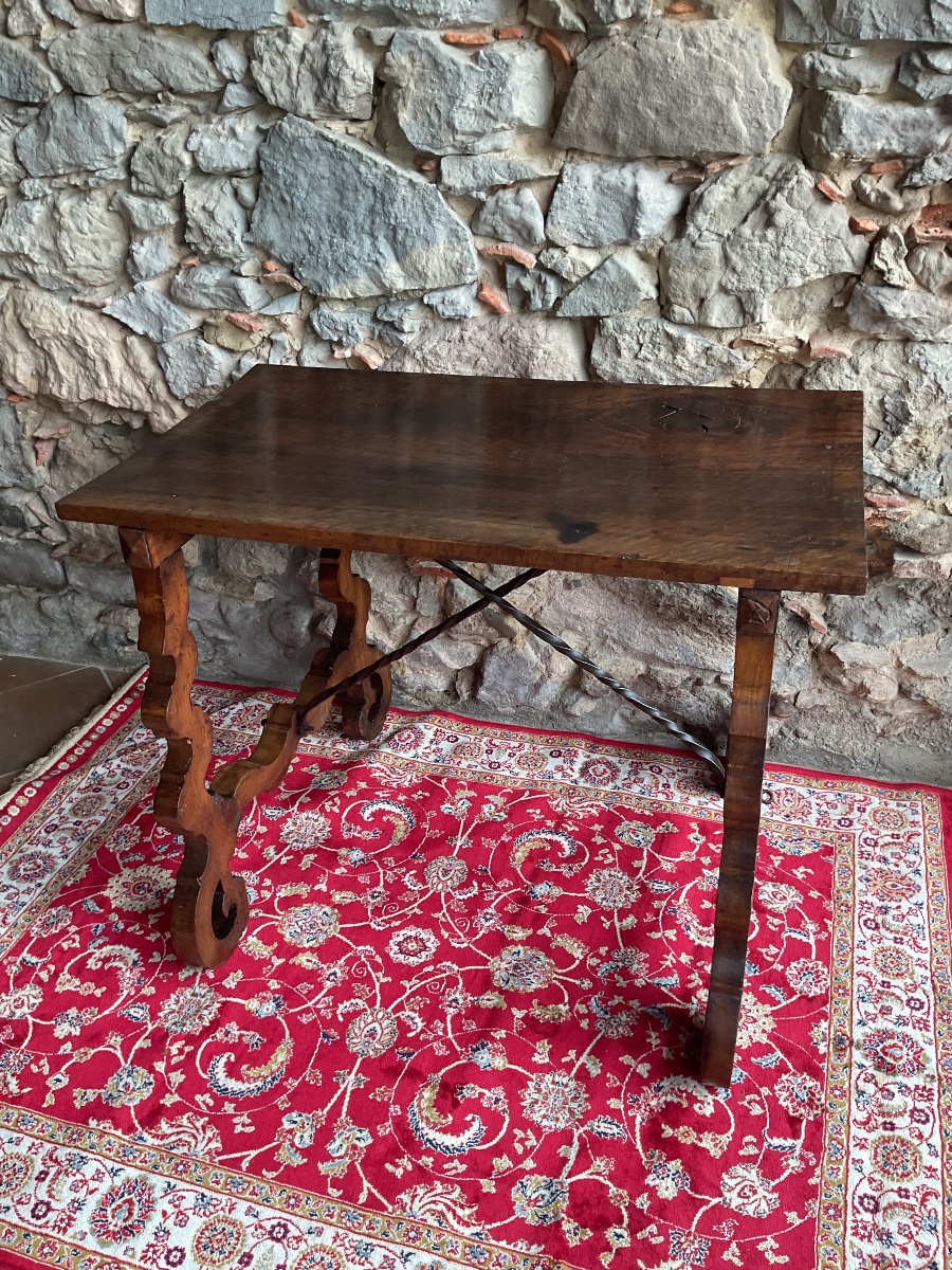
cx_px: 476
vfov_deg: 61.7
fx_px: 1063
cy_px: 635
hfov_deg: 48.2
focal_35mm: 29
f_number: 1.8
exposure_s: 1/120
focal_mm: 3
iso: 64
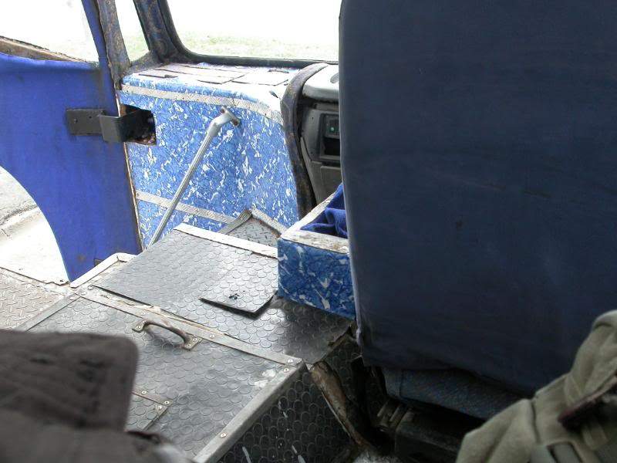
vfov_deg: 37.7
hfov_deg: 49.0
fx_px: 677
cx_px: 308
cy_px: 232
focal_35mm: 38
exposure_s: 1/98
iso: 100
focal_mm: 7.85
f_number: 4.2
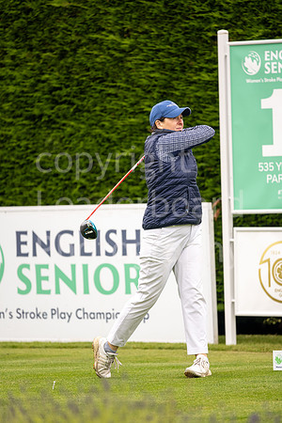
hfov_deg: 4.6
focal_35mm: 300
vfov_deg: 6.9
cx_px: 141
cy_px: 212
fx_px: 3525
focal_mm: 300
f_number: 4
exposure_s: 1/1000
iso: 500
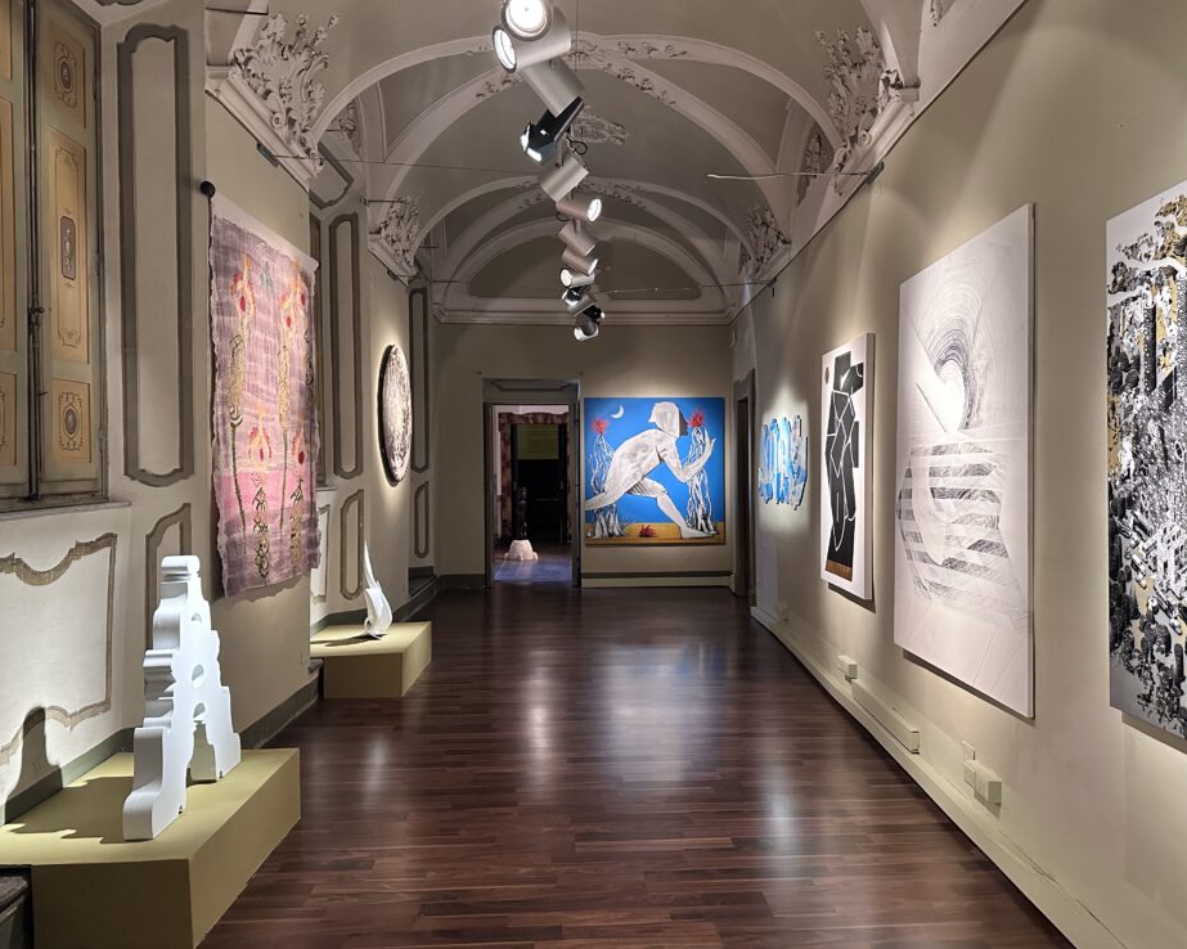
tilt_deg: -1.1
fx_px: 913
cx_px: 606
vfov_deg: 54.9
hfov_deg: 66.0
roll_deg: +0.7
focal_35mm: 26
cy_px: 473
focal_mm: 6.86
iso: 500
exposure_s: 1/50
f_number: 1.78
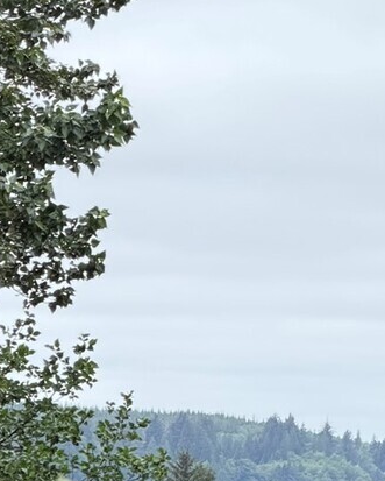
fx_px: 4837
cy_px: 738
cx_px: 314
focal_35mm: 340
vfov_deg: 5.6
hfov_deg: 4.6
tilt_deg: -1.9
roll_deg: -1.7
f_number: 2.8
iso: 50
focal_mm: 16.89
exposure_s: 1/383
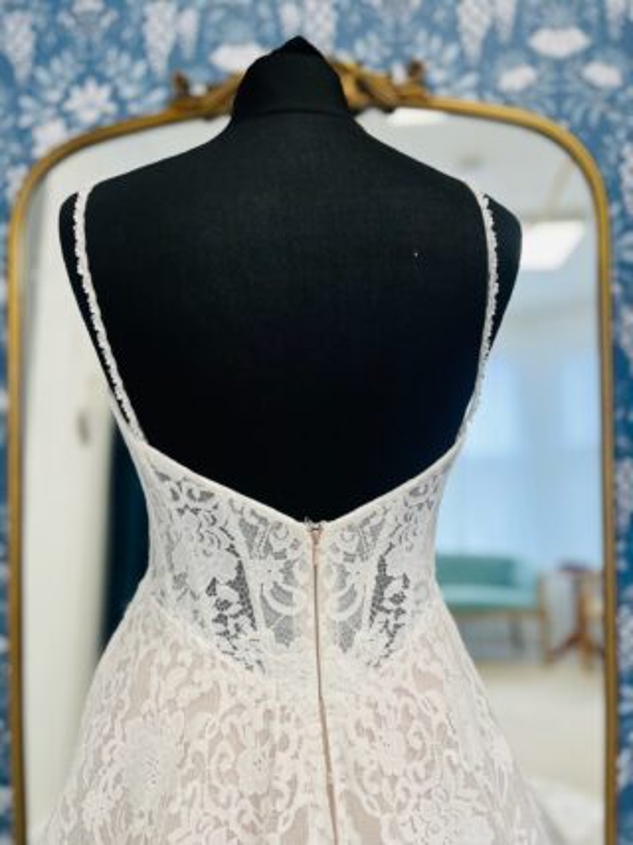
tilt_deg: -6.9
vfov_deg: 67.3
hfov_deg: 53.0
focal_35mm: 26
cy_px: 422
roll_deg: +0.9
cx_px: 316
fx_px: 634
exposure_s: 1/100
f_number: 1.6
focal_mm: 5.1
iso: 32
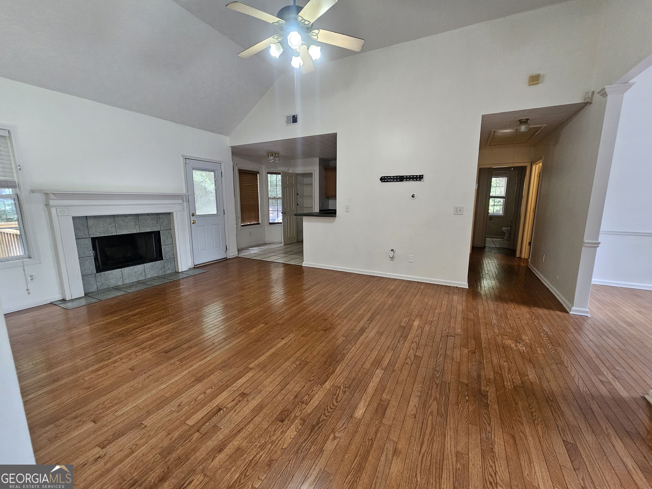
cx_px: 326
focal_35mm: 13
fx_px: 245
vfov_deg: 89.9
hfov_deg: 106.2
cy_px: 244
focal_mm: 2.2
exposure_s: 1/60
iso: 250
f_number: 2.2
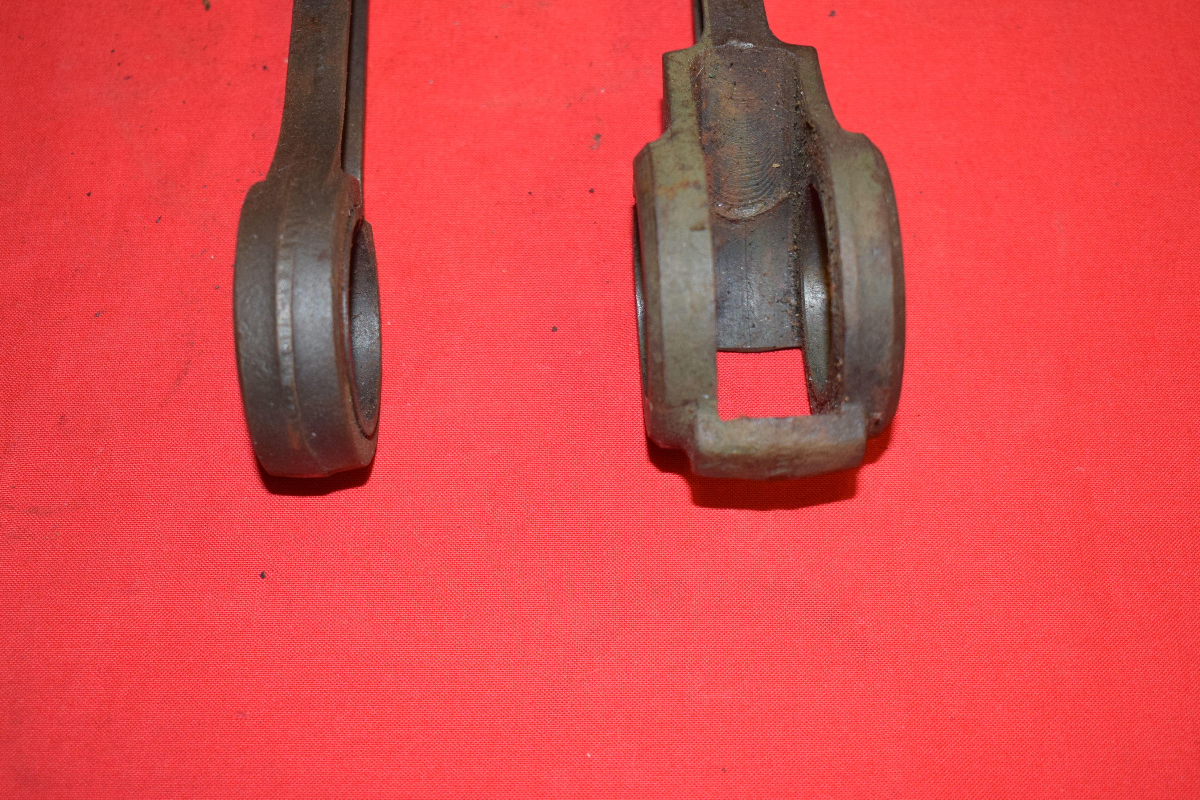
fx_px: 1733
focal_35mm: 52
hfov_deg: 38.2
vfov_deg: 26.0
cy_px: 344
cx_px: 594
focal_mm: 30
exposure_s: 1/100
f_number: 5
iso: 640
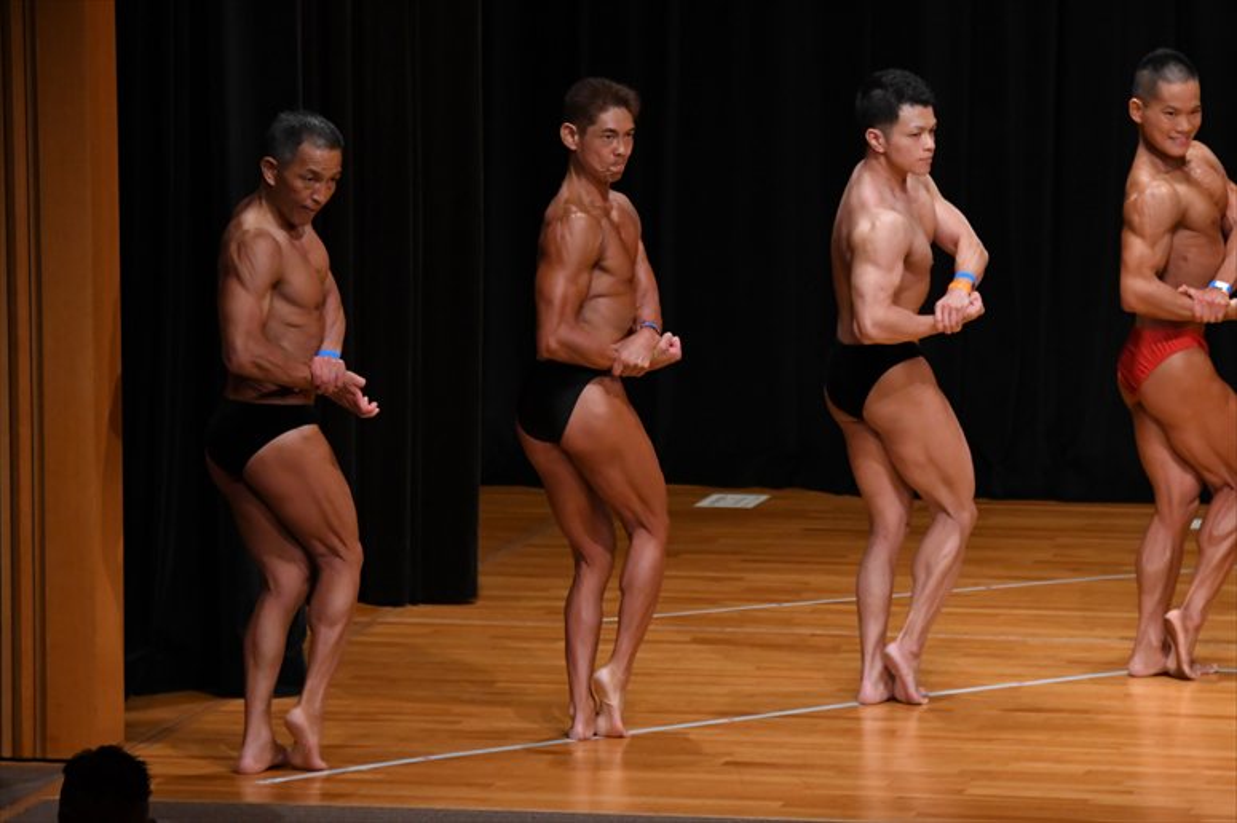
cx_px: 618
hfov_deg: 8.1
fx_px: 8758
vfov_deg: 5.4
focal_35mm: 255
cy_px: 412
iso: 3200
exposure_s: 1/400
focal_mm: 170
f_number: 5.6
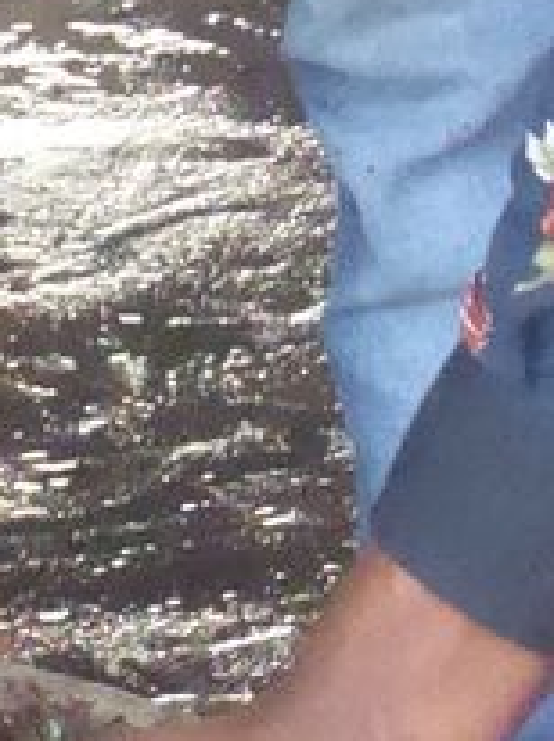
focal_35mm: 536
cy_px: 406
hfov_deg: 2.8
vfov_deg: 3.7
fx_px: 11461
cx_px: 122
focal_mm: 11.7
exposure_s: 1/160
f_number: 4.4
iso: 1600
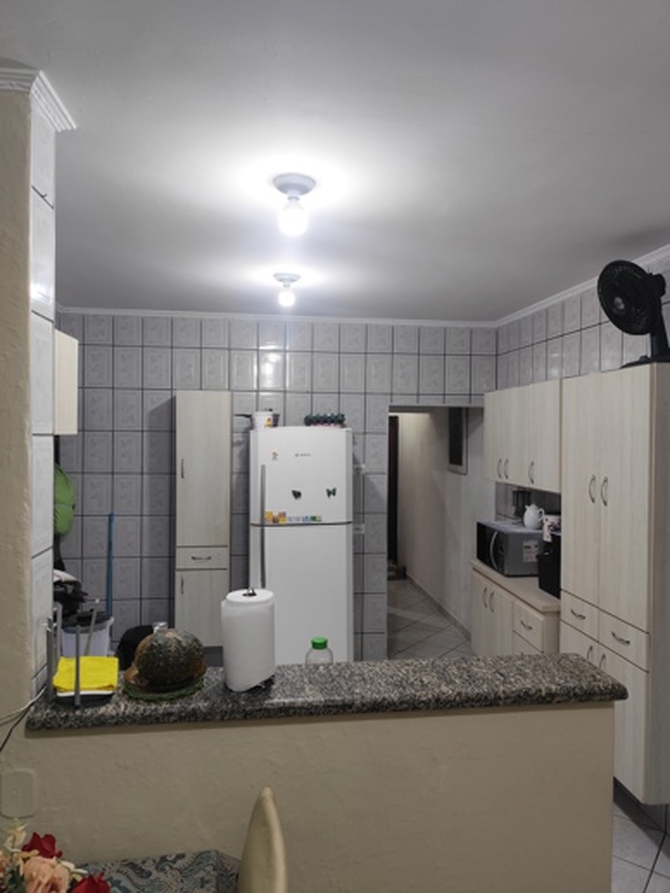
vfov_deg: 73.9
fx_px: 593
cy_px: 446
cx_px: 335
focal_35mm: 23
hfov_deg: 58.9
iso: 400
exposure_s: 1/120
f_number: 1.65
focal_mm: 6.19
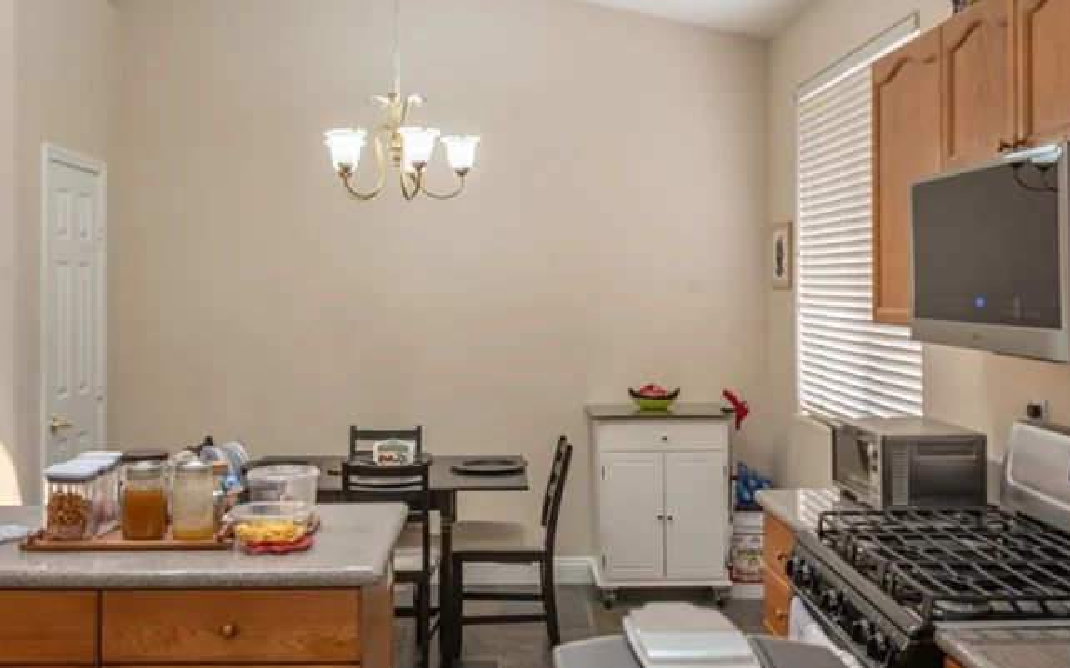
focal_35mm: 39
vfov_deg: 32.7
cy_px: 276
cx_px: 507
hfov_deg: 50.4
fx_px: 1137
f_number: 8
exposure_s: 1/25
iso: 250
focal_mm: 24
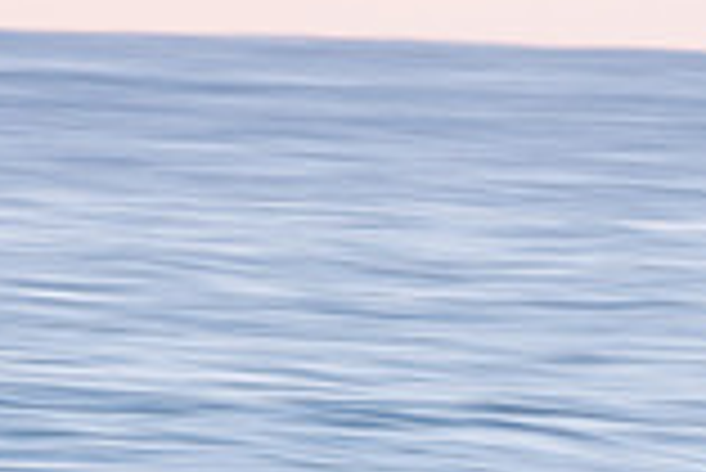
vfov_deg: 0.7
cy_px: 861
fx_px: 36294
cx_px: 710
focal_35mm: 1849
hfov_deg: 1.1
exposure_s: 1/6
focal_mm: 500
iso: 64
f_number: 14
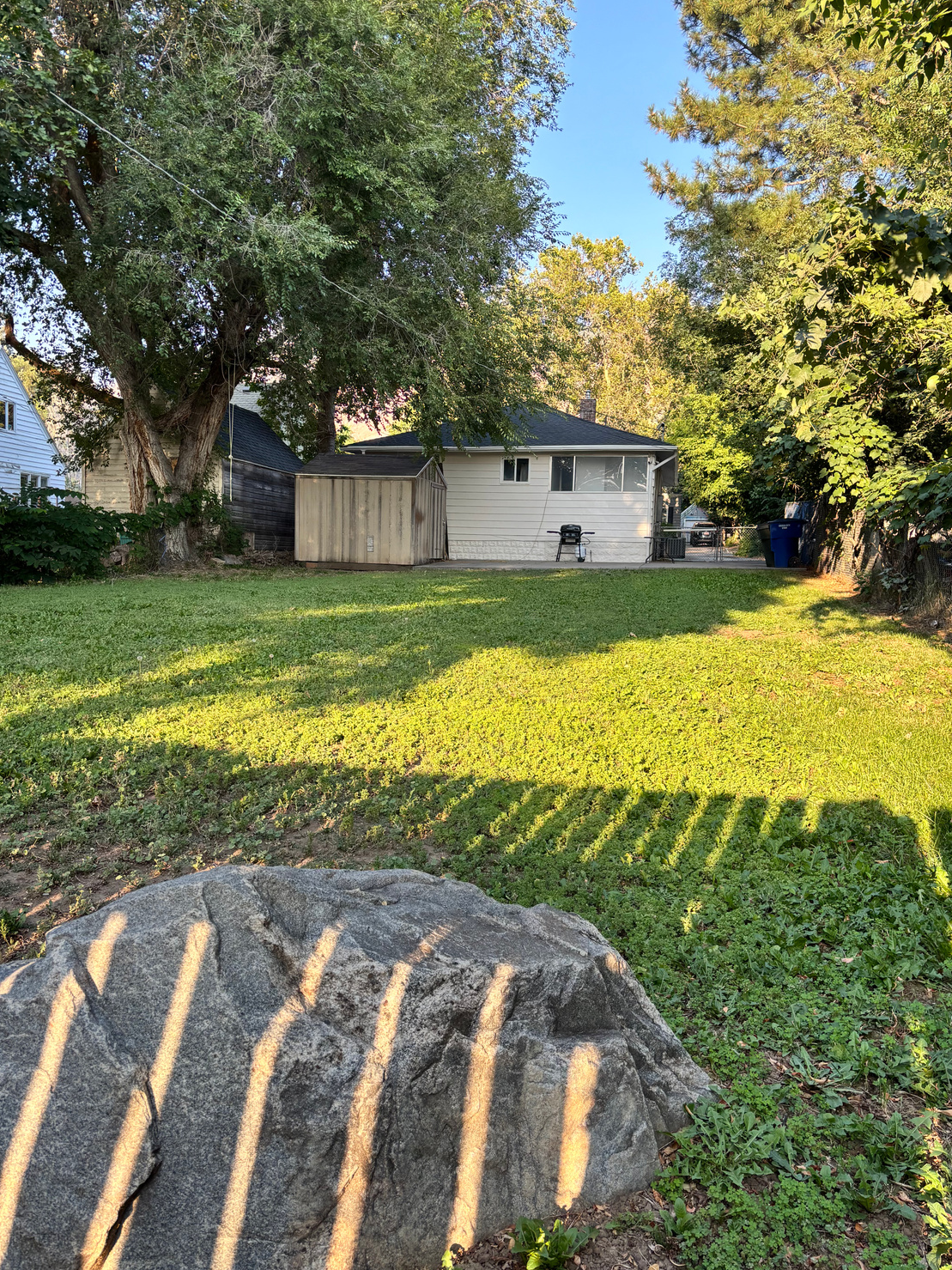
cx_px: 463
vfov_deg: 65.3
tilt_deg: -4.6
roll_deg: -2.2
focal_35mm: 27
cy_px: 629
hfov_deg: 51.3
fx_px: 990
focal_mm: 5.96
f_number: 1.6
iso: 50
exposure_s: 1/387
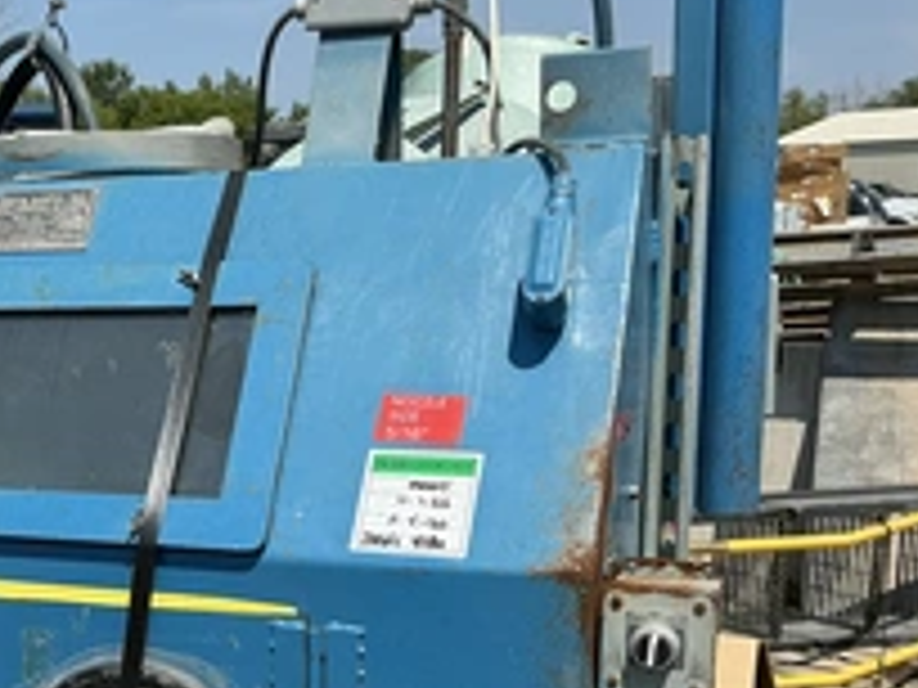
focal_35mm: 55
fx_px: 1459
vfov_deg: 25.8
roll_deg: +1.6
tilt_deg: -13.9
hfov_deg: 33.2
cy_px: 603
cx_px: 94
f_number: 1.8
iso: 25
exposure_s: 1/2141
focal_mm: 3
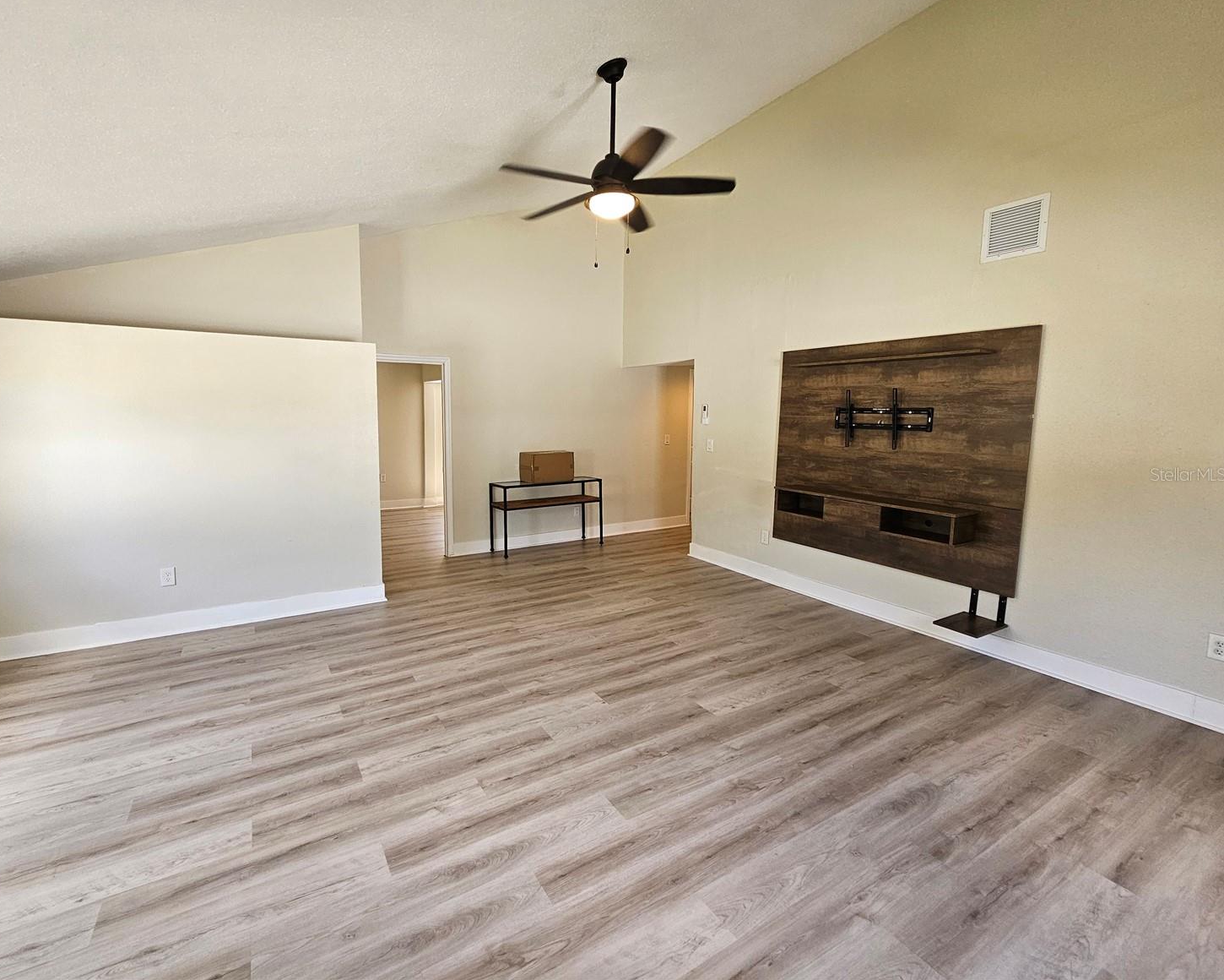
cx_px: 555
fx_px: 507
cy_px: 474
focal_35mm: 14
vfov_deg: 88.0
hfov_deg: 100.4
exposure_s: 1/120
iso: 100
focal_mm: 2.2
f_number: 2.2
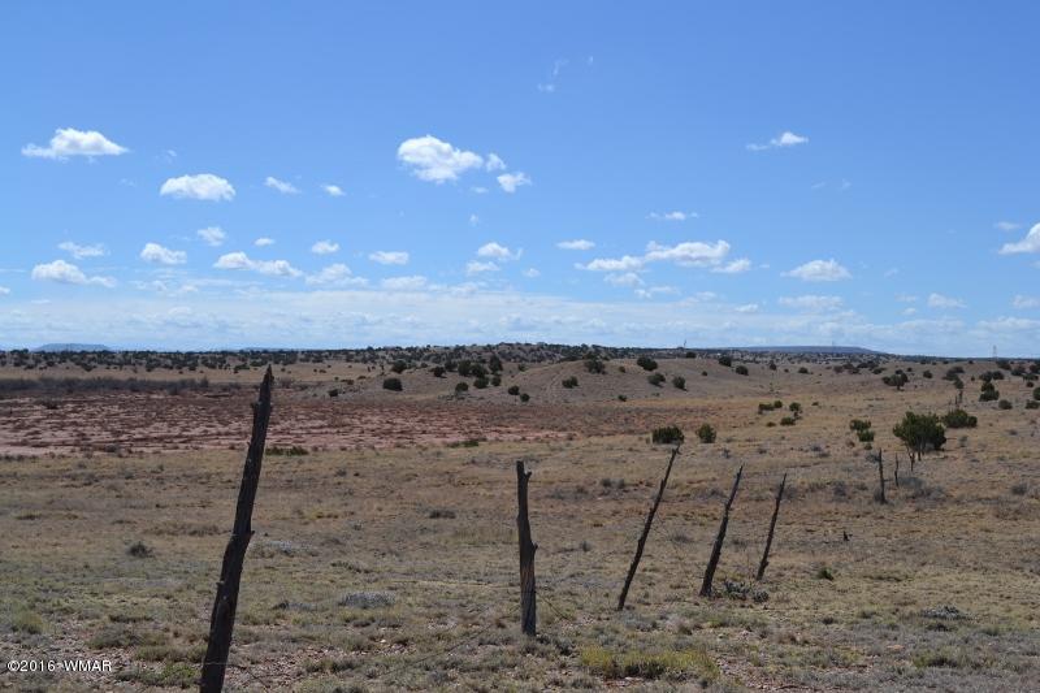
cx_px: 520
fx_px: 1386
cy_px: 346
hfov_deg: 41.1
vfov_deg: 28.1
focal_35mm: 48
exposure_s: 1/320
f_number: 9
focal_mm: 32
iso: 100
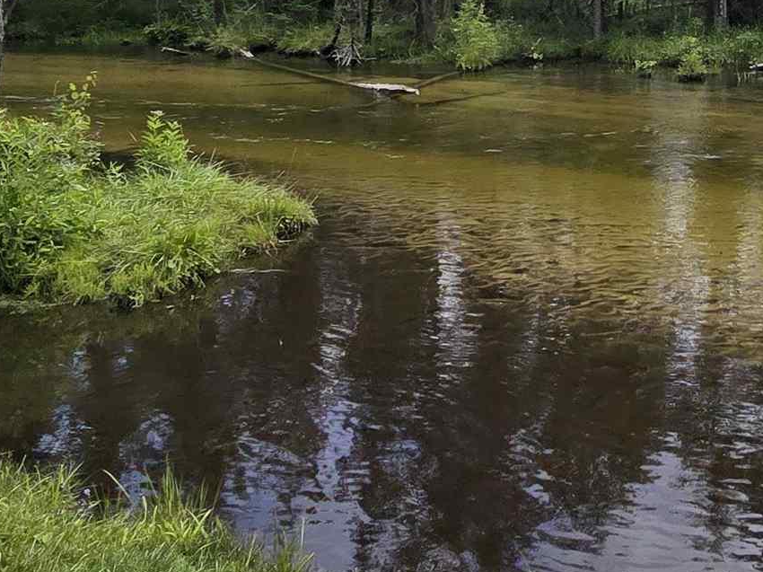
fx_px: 1036
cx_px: 694
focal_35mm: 47
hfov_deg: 37.6
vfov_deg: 28.8
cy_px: -12
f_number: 2.2
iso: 50
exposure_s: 1/1946
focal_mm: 2.2
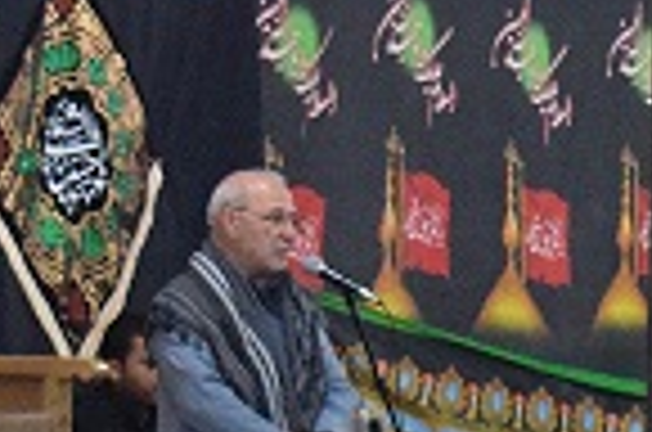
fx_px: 5620
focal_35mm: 311
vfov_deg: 4.4
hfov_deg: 6.5
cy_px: 310
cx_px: 1111
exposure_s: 1/60
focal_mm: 40
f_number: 4.8
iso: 5600
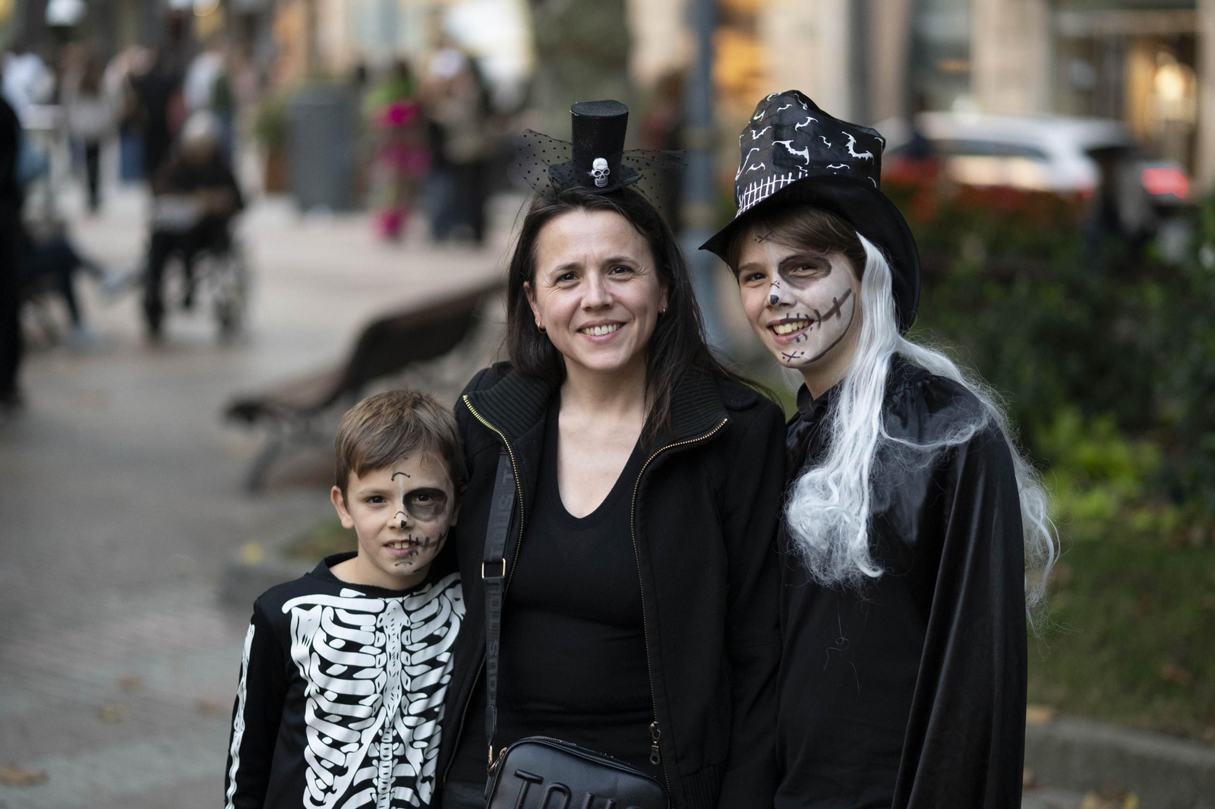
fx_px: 2867
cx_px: 608
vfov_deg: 16.1
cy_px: 404
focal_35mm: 85
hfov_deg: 23.9
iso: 2500
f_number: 2
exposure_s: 1/1600
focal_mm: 85
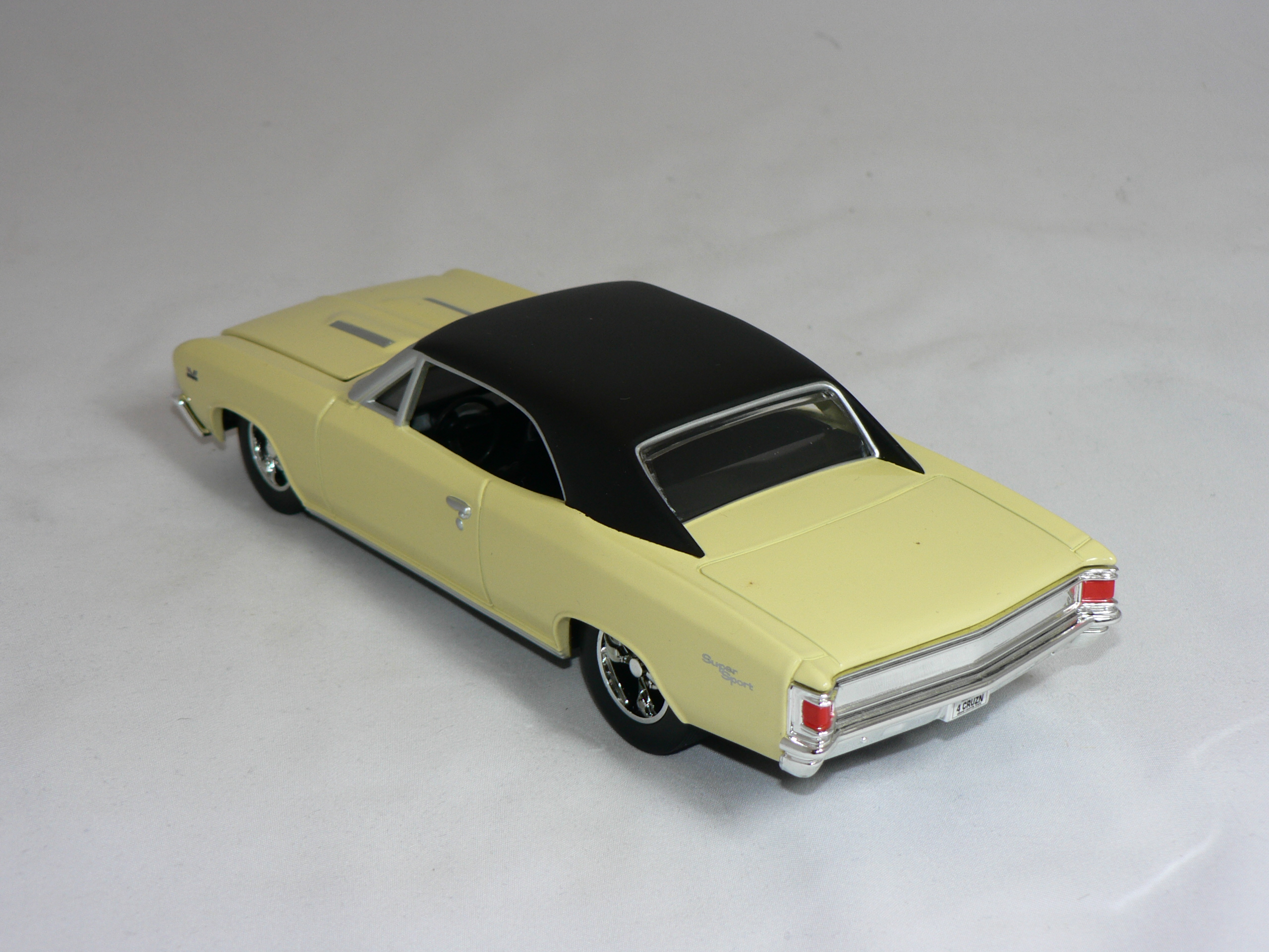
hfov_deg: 31.2
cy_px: 476
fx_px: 2273
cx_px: 634
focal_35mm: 62
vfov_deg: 23.7
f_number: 3.2
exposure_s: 1/60
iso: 80
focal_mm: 10.4
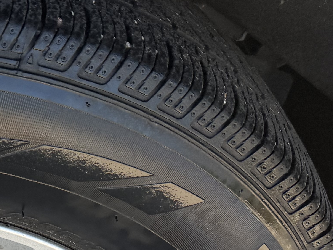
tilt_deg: -42.6
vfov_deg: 15.4
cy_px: 369
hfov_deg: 19.8
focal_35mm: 89
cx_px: -127
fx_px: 856
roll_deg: -2.7
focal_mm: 6.76
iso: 80
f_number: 1.78
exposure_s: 1/456
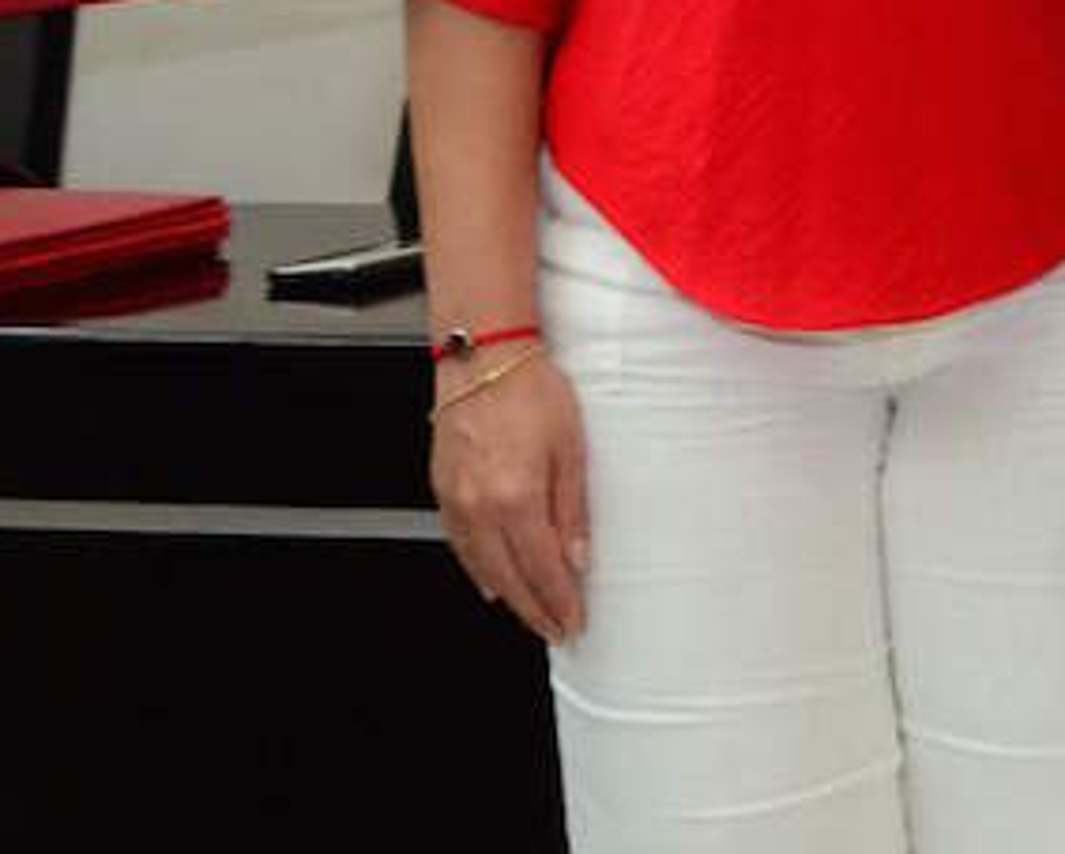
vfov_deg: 11.7
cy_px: -419
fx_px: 3976
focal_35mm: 126
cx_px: 2017
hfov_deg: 13.4
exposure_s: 1/80
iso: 2000
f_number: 7.1
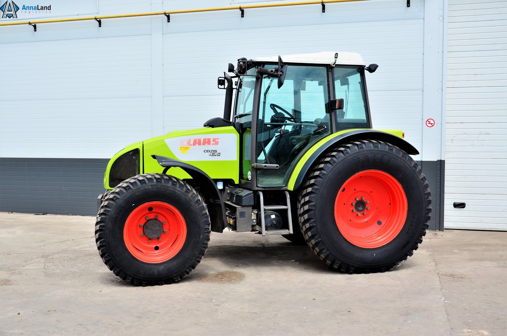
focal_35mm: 38
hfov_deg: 51.4
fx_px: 527
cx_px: 254
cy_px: 168
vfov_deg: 35.3
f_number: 7.1
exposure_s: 1/400
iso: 125
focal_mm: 25
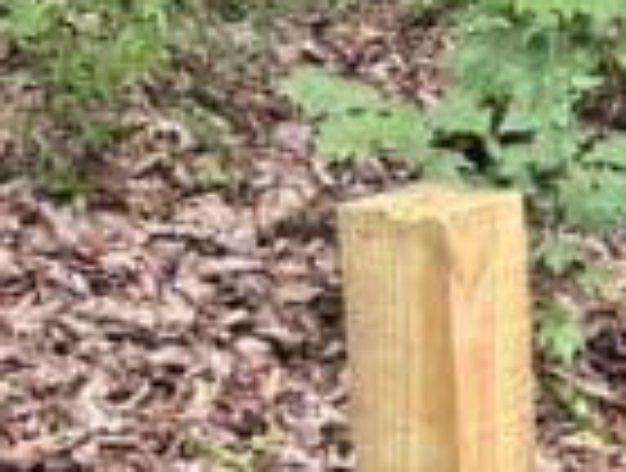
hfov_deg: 10.0
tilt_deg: -5.2
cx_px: 901
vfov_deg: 7.8
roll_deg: +4.0
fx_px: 3463
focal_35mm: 191
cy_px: 13
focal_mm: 5.7
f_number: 1.5
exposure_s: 1/121
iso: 50
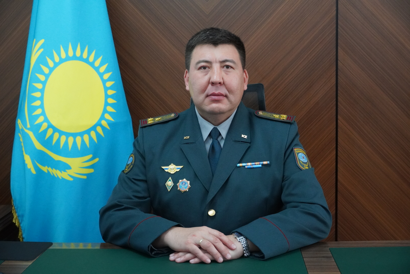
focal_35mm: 63
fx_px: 718
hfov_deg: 31.9
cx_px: 205
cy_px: 137
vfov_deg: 21.6
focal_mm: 42
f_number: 5
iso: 4000
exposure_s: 1/80
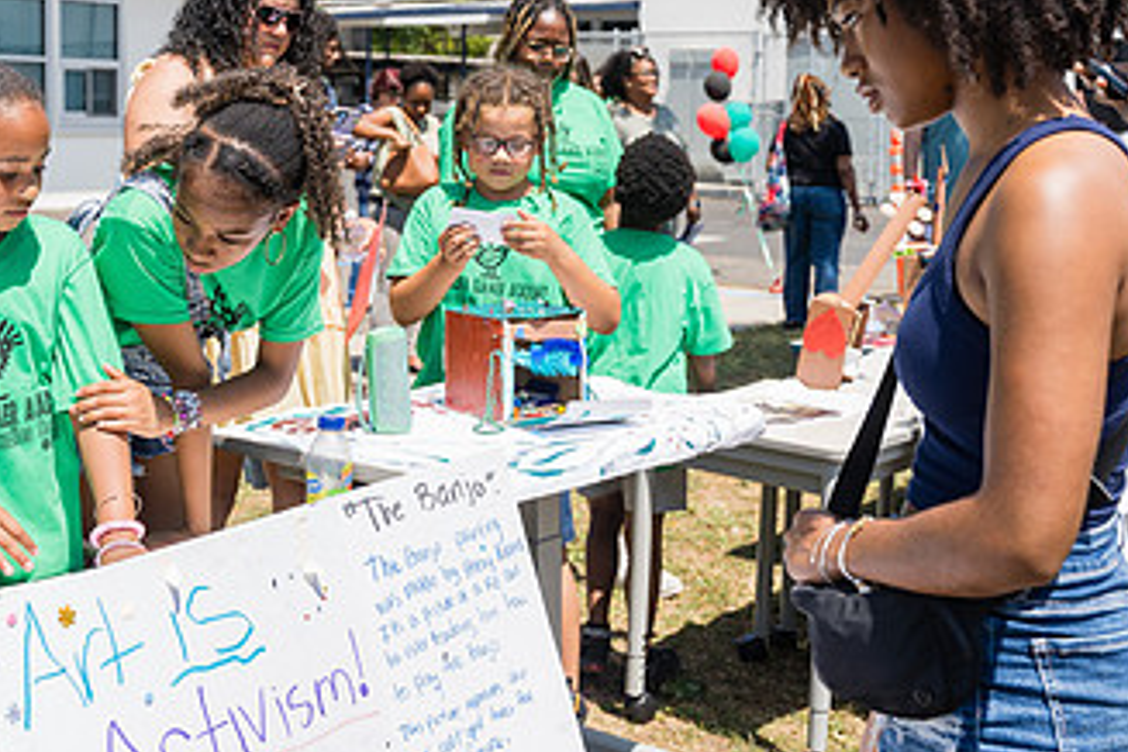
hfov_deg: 36.1
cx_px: 462
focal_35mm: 55
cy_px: 243
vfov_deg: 24.5
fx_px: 1723
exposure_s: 1/800
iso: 100
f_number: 4
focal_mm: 31
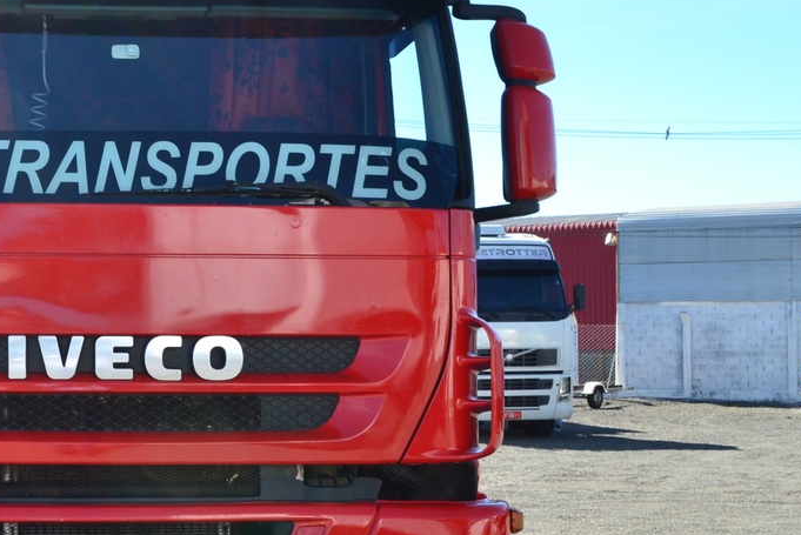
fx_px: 1380
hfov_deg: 31.2
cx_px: 120
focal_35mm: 62
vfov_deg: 21.9
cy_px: 296
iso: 400
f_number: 10
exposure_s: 1/200
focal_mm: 22
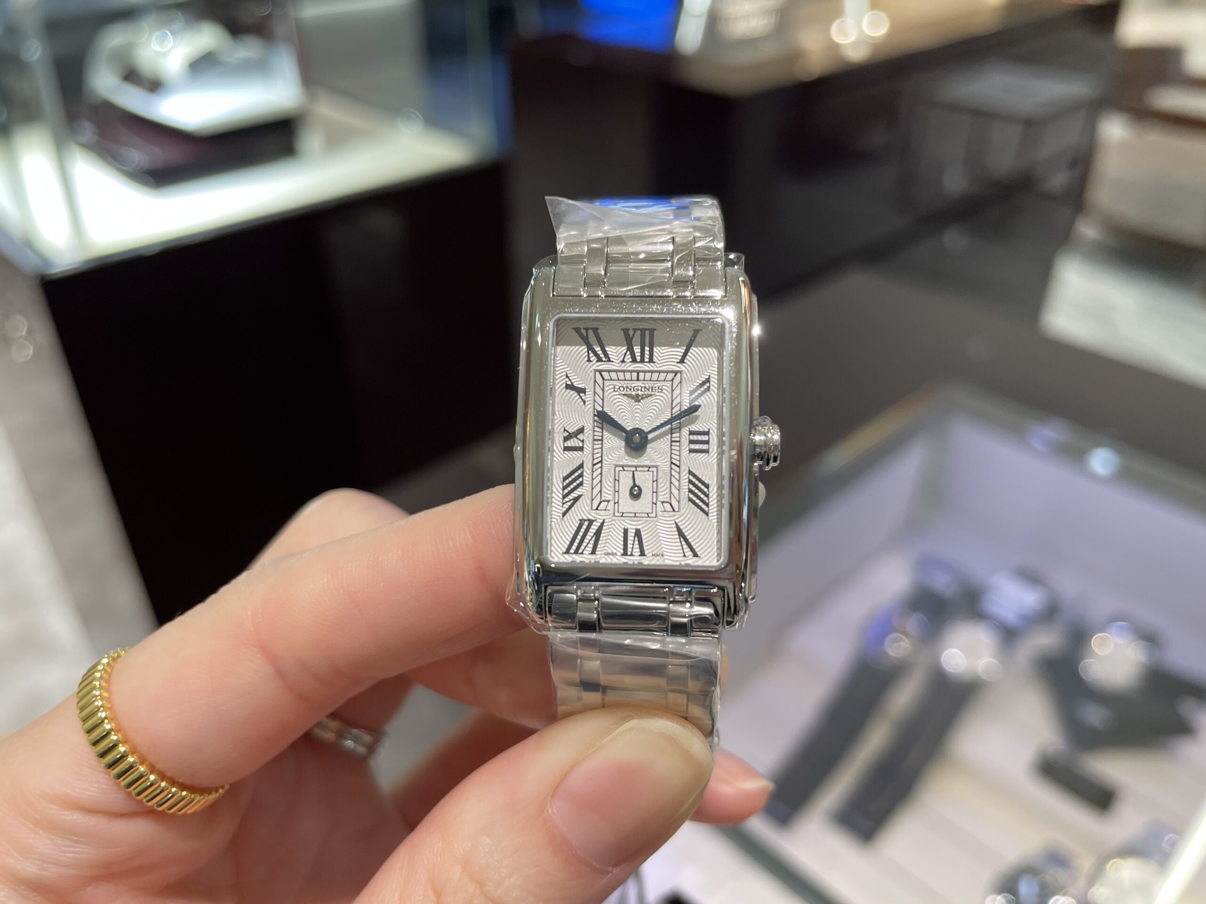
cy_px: 452
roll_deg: +0.9
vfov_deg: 53.1
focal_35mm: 26
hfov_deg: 67.3
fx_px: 906
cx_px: 603
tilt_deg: -33.0
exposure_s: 1/120
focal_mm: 4.2
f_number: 1.6
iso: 125
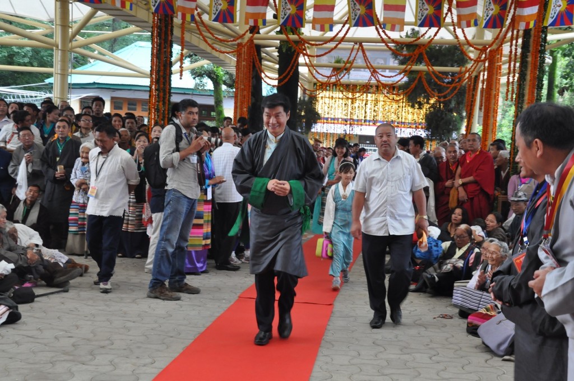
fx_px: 764
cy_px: 190
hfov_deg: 41.2
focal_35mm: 48
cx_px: 287
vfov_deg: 28.0
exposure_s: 1/50
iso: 1250
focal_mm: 32
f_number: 7.1
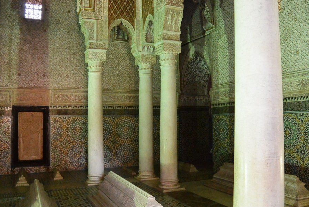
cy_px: 106
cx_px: 155
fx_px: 284
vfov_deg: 40.1
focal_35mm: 33
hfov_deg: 57.2
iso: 2000
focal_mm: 11
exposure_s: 1/60
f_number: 3.5
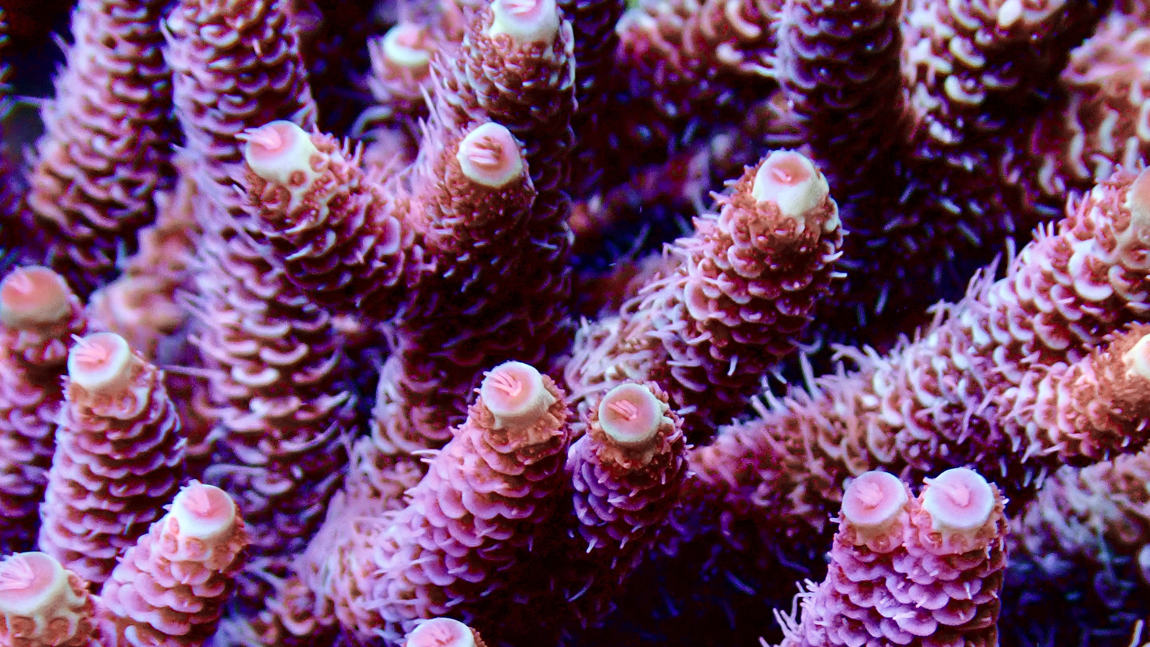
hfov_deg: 24.2
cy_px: 580
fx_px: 2684
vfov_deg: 13.6
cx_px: 608
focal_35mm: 88
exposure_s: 1/125
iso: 320
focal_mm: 10.35
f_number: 5
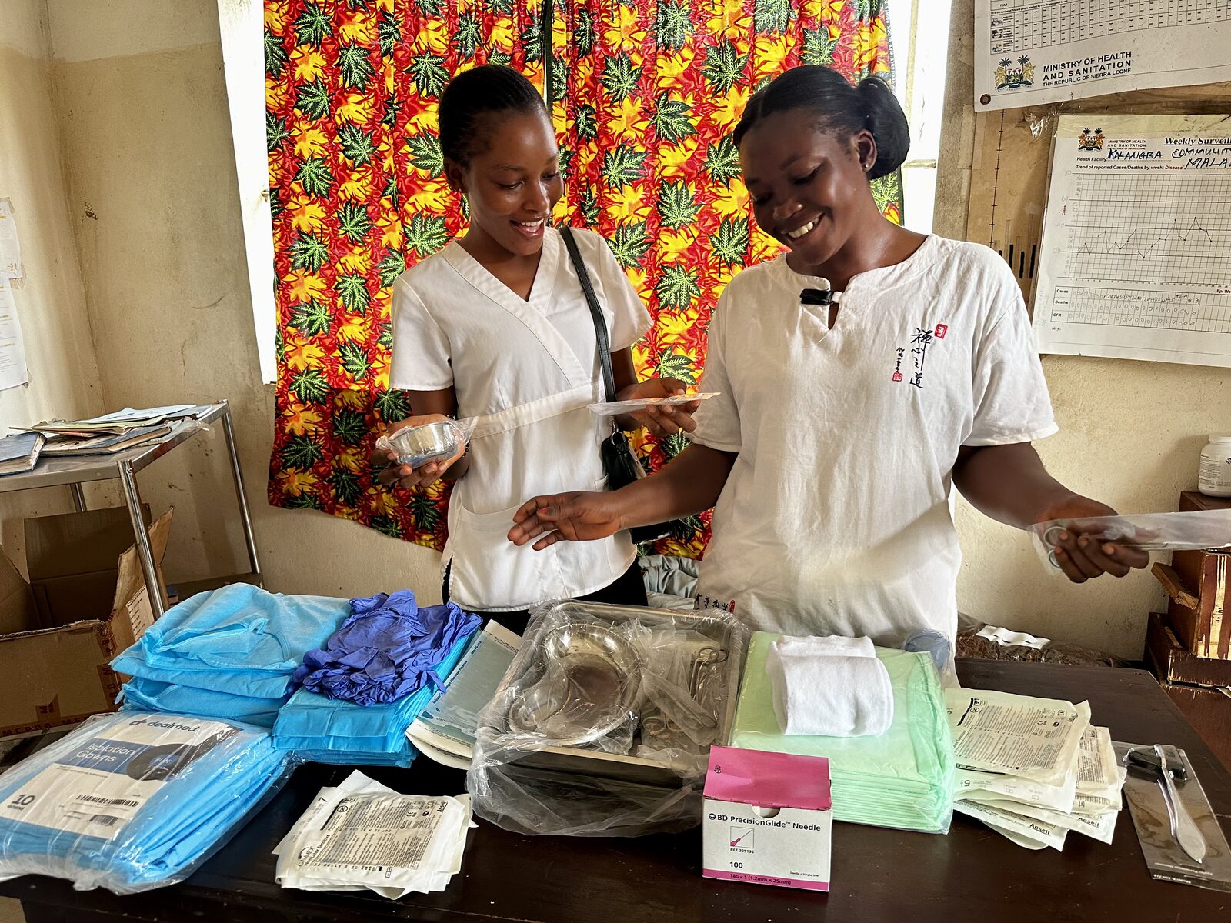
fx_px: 853
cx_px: 616
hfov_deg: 71.6
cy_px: 462
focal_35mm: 24
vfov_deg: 56.8
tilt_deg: -14.8
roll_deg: +1.6
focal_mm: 6.86
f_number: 1.78
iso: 200
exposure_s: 1/121
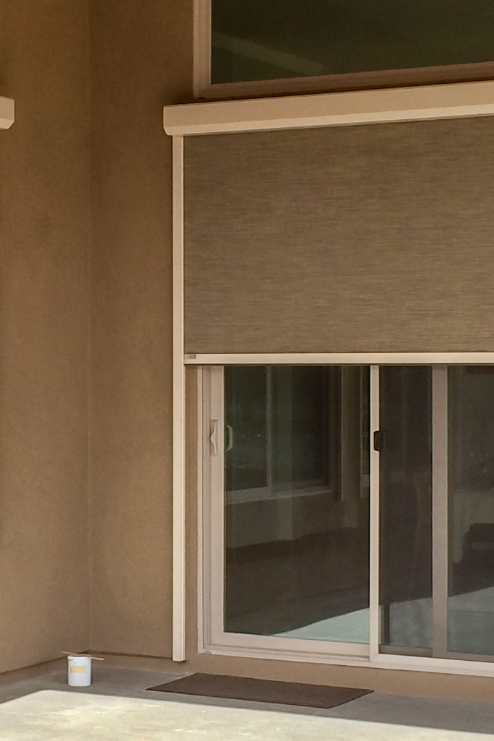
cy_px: 404
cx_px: 82
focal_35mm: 96
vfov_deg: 21.2
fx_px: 1976
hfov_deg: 14.2
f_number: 2.2
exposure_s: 1/612
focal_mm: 4.15
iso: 32
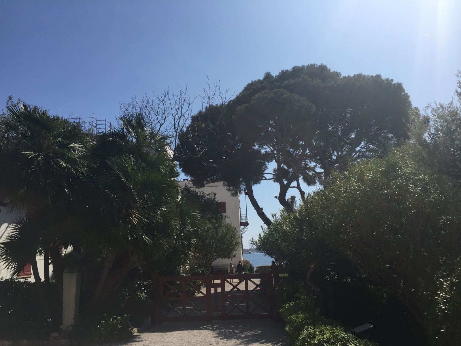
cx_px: 230
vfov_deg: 48.2
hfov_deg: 61.7
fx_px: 386
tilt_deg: +11.9
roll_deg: +2.0
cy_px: 173
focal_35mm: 29
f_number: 2.2
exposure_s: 1/3300
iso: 32
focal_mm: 4.15
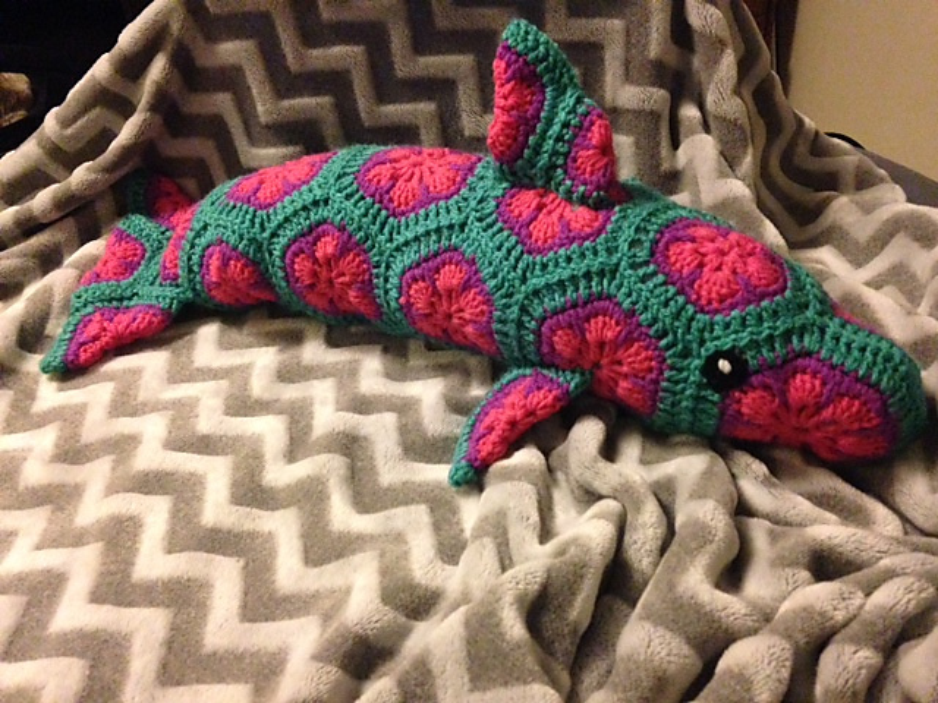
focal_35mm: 33
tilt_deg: -35.9
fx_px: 894
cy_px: 352
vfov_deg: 42.9
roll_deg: +5.3
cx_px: 469
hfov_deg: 55.4
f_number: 2.4
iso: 640
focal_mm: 4.12
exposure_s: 1/15
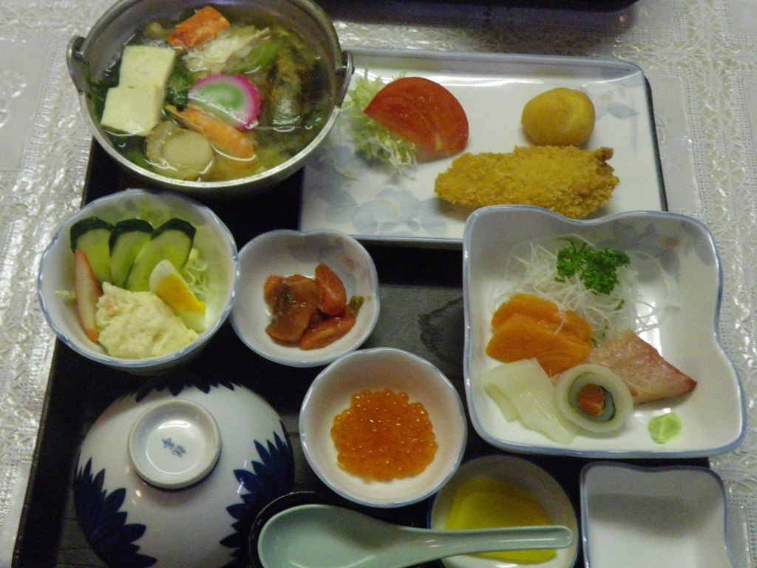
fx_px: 765
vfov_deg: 40.7
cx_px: 378
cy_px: 284
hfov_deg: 52.6
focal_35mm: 35
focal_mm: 6.2
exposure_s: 1/60
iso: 500
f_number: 3.8
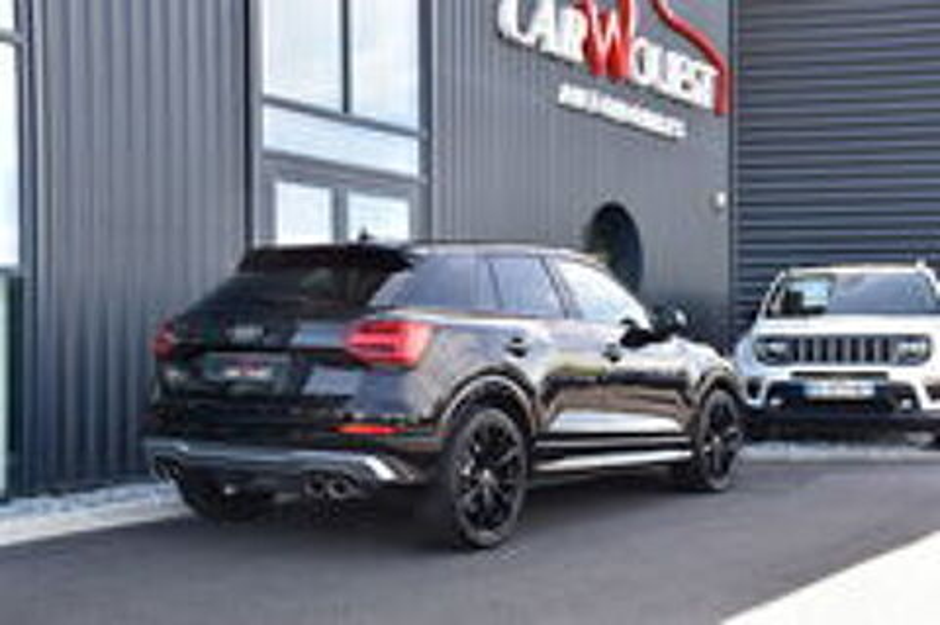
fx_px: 1252
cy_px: 312
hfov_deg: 41.2
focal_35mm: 48
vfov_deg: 28.0
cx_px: 470
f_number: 9
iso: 400
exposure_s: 1/100
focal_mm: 32
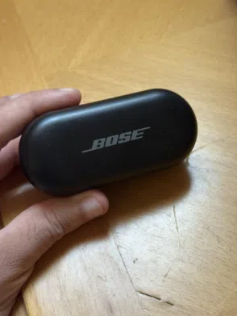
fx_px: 447
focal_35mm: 49
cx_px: 118
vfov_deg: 38.9
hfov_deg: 29.7
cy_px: 160
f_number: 1.78
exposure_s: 1/60
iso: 250
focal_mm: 6.76
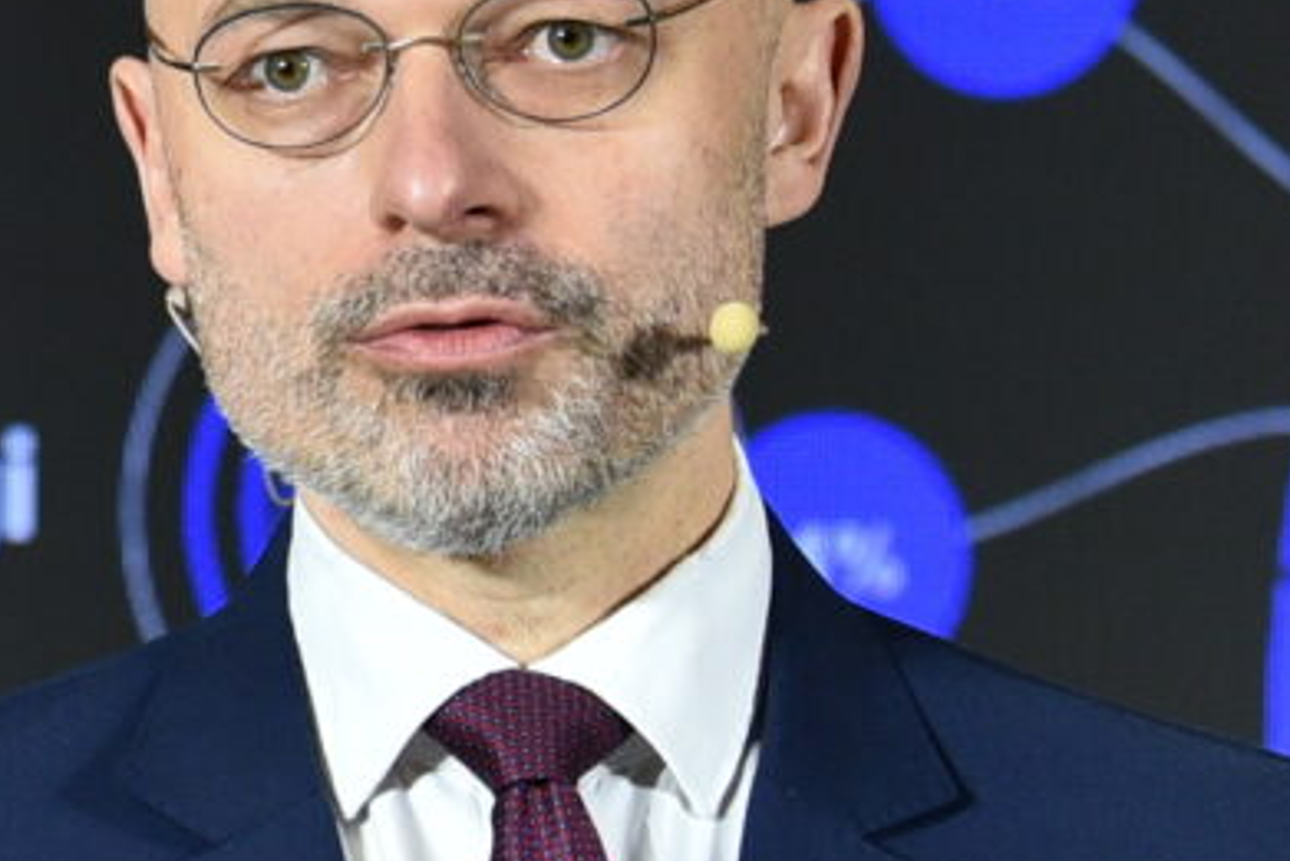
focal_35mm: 491
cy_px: 163
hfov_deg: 4.2
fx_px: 17600
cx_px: -379
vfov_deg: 2.8
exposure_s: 1/400
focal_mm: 75
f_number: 4
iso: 1000
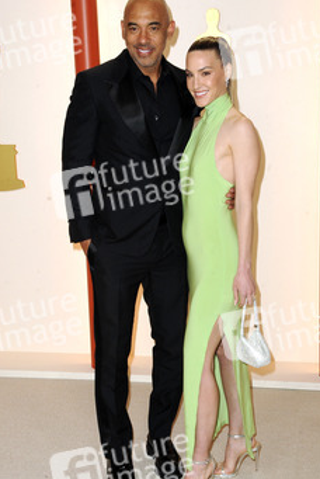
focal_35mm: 61
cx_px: 164
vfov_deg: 32.8
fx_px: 812
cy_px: 257
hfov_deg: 22.3
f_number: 7.1
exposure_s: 1/200
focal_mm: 52
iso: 1600
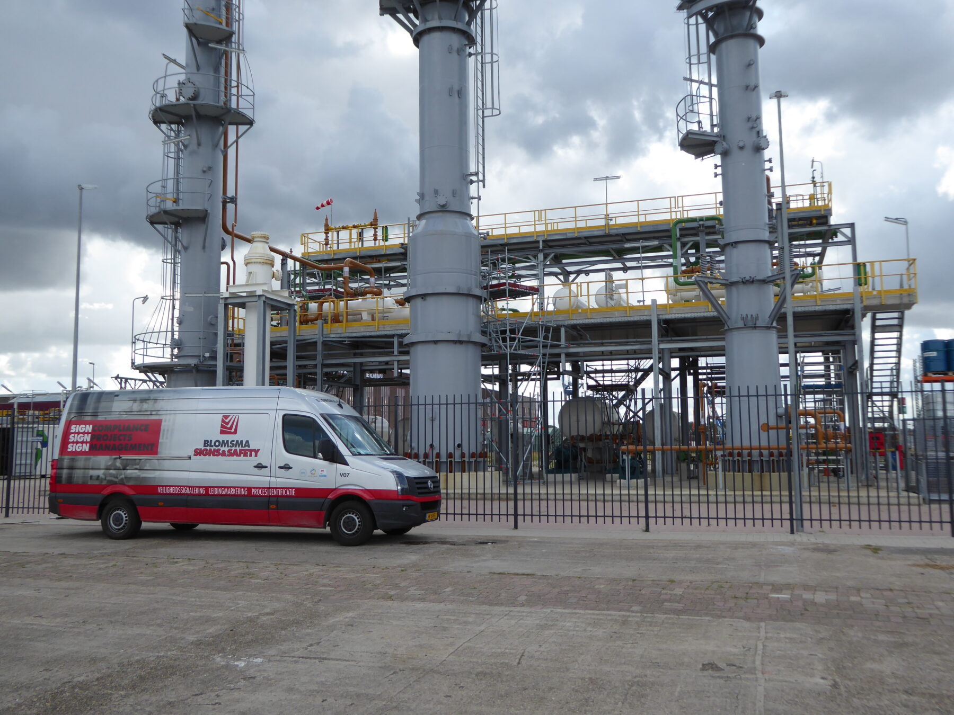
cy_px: 358
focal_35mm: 31
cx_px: 477
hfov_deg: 58.4
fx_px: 854
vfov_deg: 45.4
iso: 80
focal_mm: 5.4
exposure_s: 1/640
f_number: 3.5
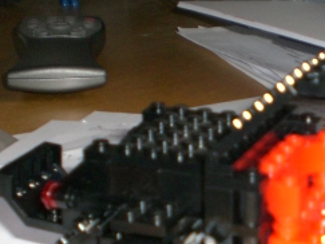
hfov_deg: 18.8
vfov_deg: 14.5
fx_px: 938
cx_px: 361
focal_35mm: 100
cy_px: 263
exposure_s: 1/60
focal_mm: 6.3
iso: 200
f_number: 3.1
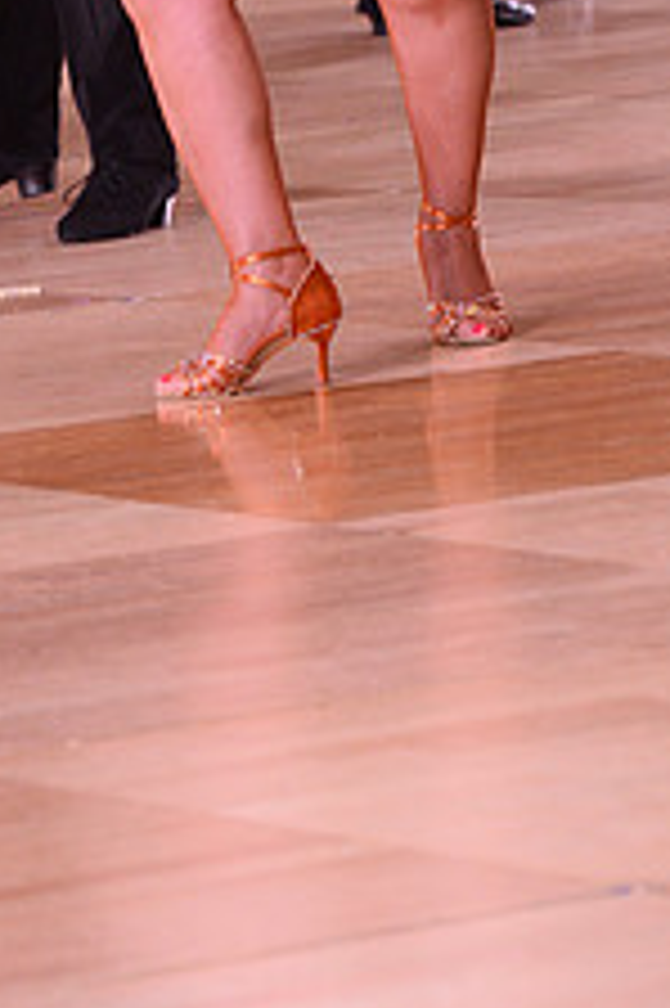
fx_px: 9757
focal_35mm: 349
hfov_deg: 3.9
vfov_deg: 5.9
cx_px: 488
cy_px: -279
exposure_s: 1/125
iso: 1250
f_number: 5.6
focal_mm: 135
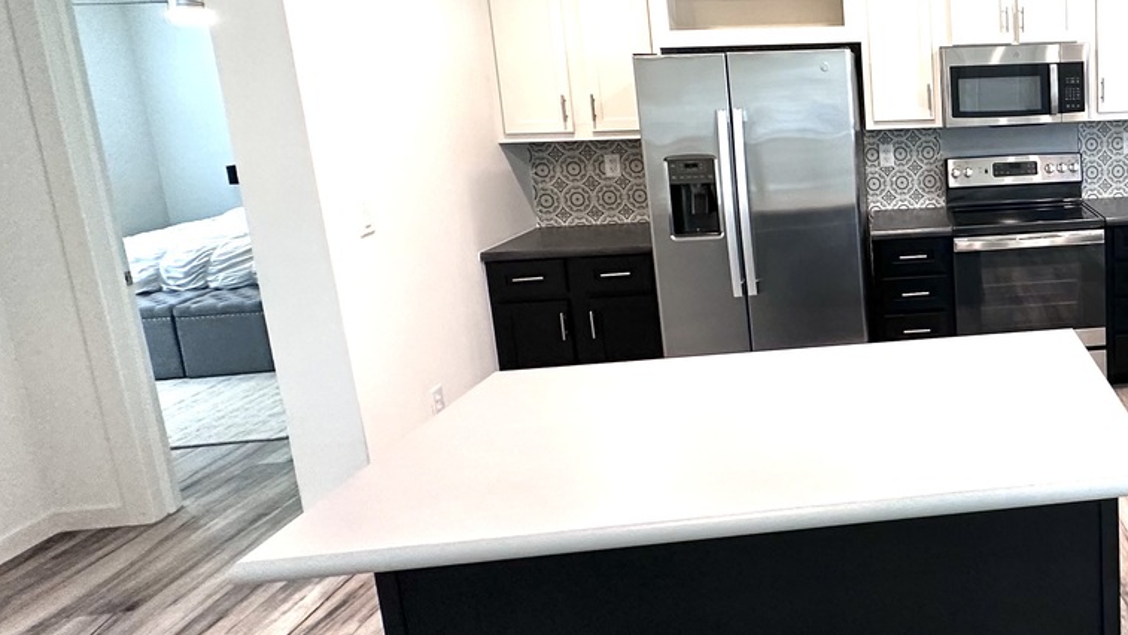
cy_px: 209
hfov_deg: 56.2
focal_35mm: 29
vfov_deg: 39.7
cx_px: 1034
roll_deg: +2.0
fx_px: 867
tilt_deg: -9.7
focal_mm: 2.22
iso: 250
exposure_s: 1/120
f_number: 2.2
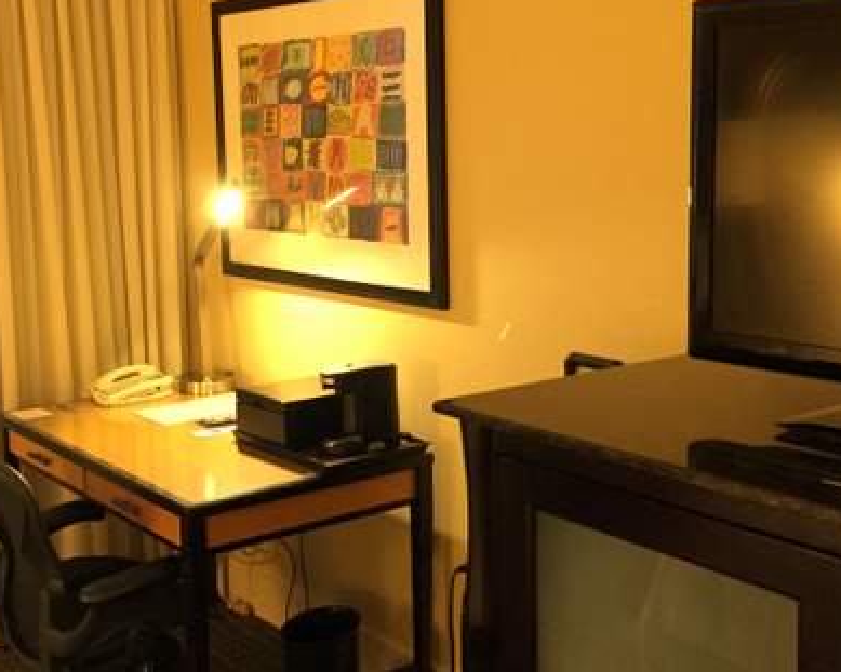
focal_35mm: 51
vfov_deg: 29.6
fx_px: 1269
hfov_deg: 36.6
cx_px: 381
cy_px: 273
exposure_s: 1/20
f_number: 2.2
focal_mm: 4.15
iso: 250
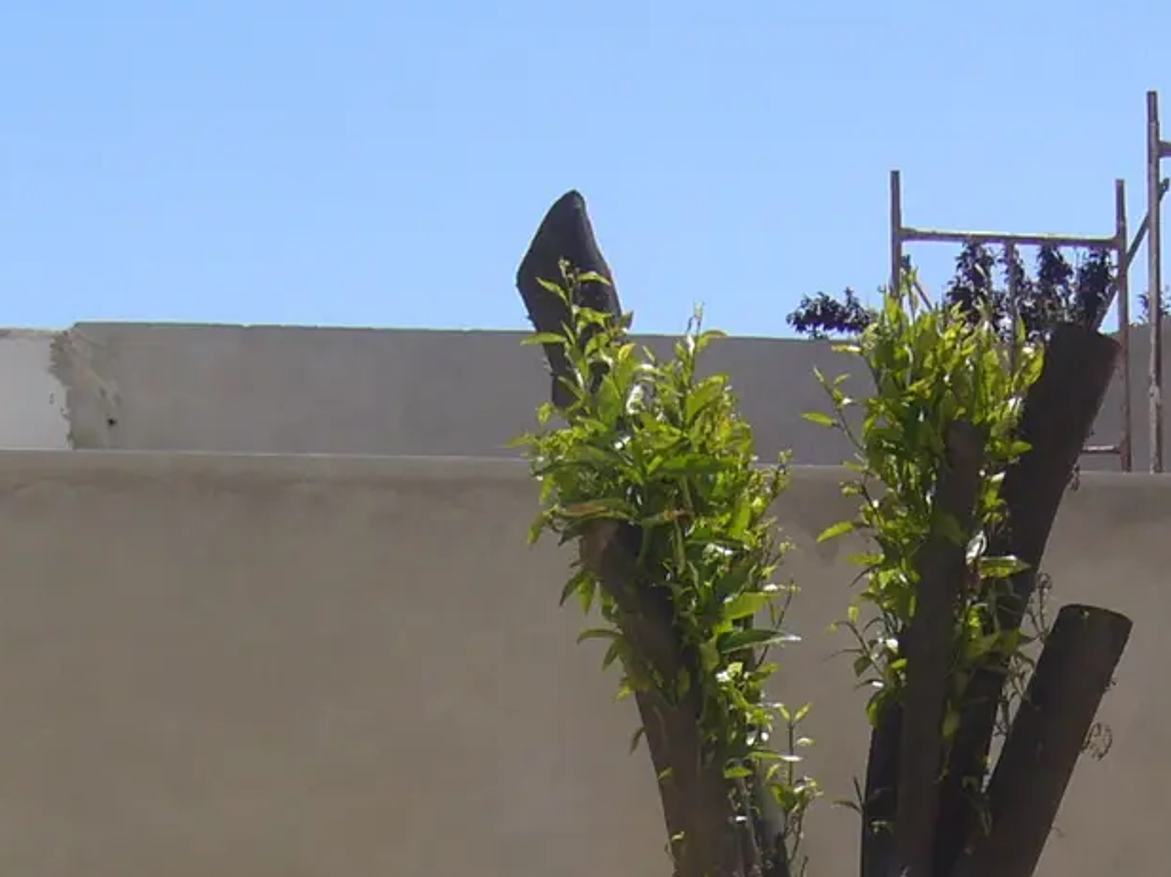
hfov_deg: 17.9
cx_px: 922
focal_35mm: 109
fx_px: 3685
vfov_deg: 13.3
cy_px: 961
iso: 80
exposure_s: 1/400
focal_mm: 5.8
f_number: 5.6
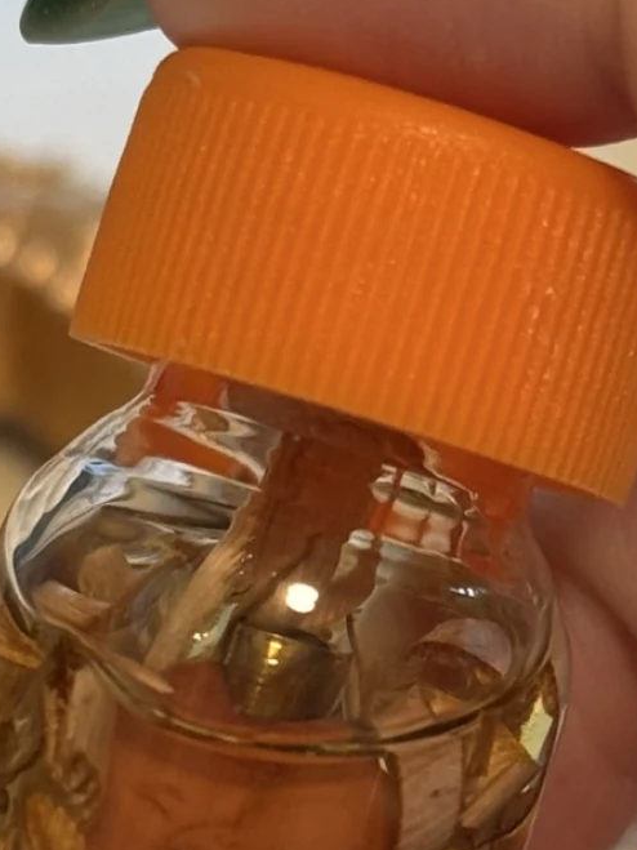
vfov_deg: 9.5
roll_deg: -7.1
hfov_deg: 7.2
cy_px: 646
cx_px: 268
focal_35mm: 207
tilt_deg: -31.2
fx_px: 5081
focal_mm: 6.76
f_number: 1.78
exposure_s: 1/60
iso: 80
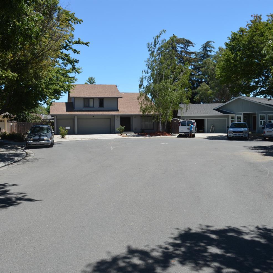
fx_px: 312
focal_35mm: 35
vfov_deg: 47.2
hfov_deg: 47.0
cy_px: 137
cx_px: 115
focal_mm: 18
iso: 125
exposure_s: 1/250
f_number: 8
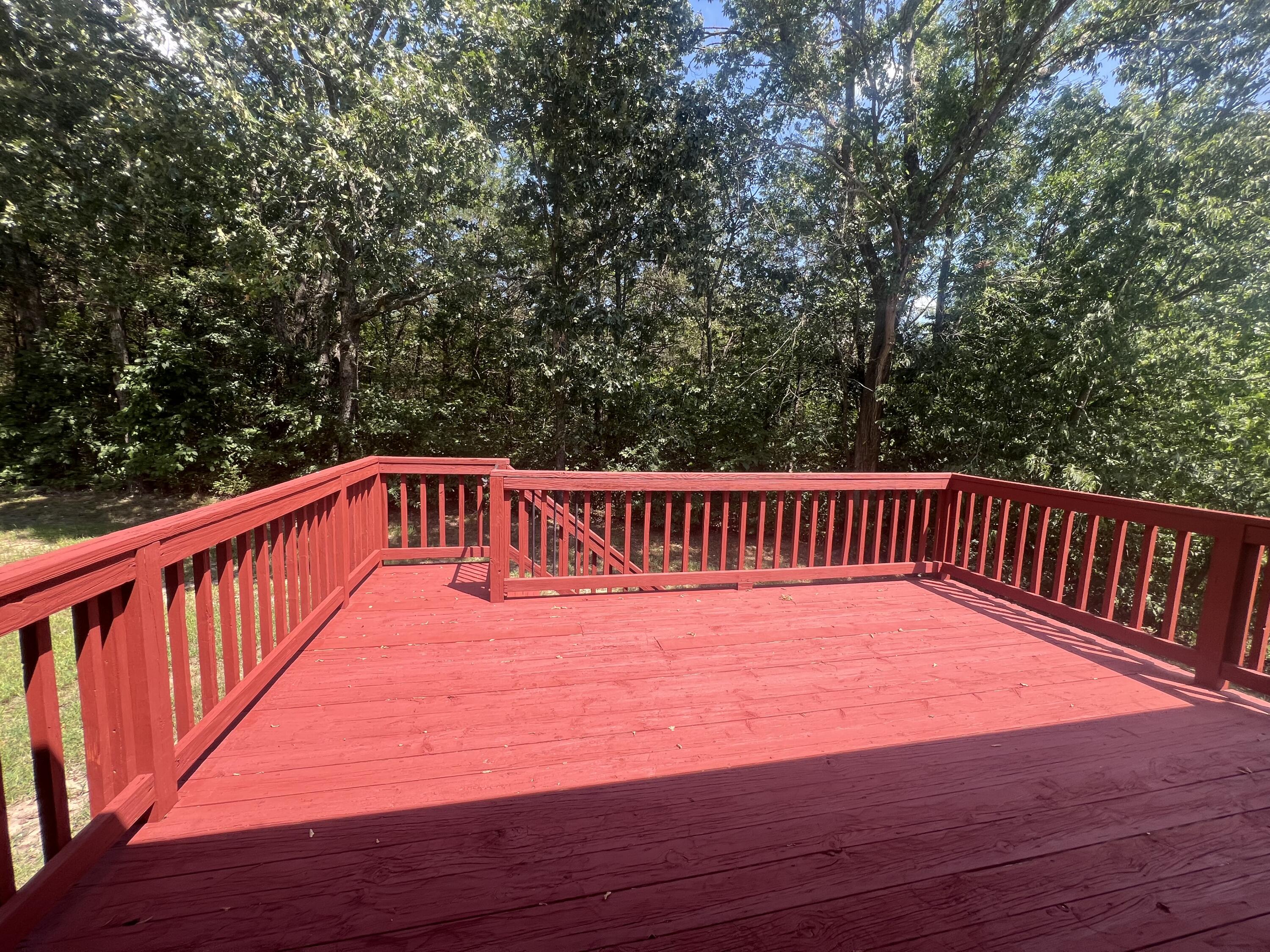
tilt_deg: -7.7
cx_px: 635
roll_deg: -2.5
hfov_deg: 106.2
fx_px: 477
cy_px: 476
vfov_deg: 89.9
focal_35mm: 13
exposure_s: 1/371
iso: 32
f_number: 1.8
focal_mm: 1.57
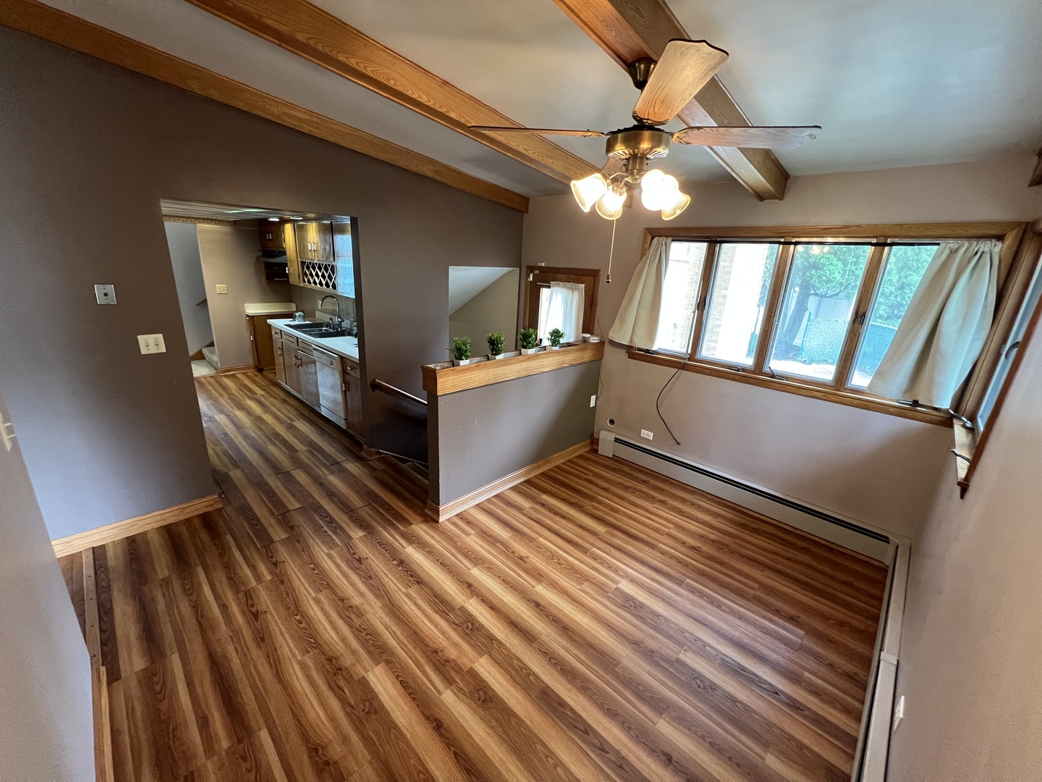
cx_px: 521
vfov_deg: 89.9
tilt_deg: -18.5
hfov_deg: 106.2
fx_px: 391
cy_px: 391
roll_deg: -3.5
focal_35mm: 13
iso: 400
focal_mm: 1.57
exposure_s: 1/60
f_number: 1.8
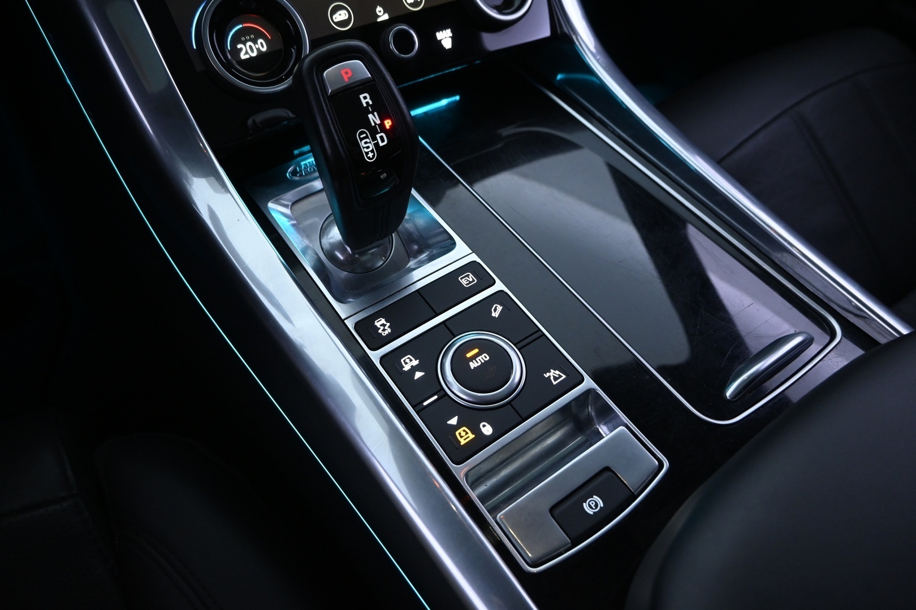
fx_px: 611
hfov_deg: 73.7
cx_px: 458
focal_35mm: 24
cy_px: 305
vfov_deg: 53.1
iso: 1600
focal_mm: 16
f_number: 4
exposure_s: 1/25
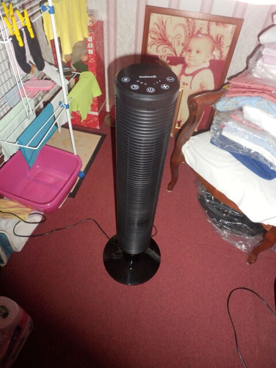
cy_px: 184
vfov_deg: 71.6
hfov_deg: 56.8
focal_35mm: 24
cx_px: 138
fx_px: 255
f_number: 3
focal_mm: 4.2
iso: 400
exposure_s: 1/30
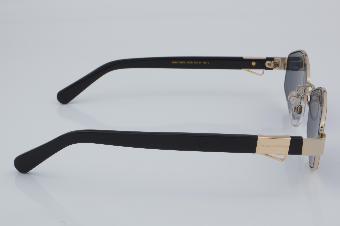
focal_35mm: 75
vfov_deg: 18.2
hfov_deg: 27.0
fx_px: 708
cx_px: 170
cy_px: 113
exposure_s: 1/4
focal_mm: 50
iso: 100
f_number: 32
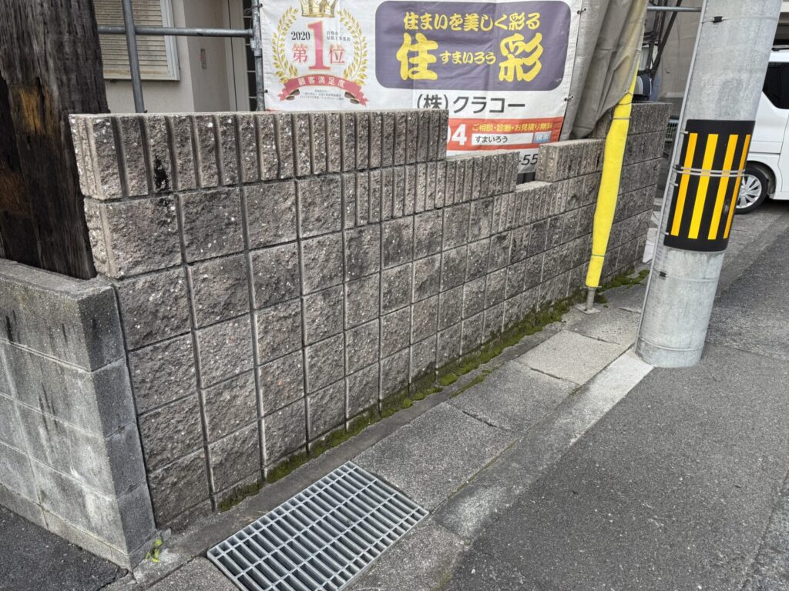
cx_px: 394
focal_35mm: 24
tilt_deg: -20.4
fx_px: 547
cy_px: 296
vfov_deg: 56.8
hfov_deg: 71.6
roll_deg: -0.7
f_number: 1.78
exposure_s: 1/739
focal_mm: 6.76
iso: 80
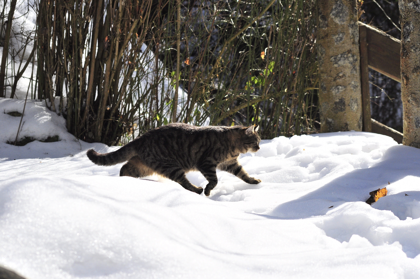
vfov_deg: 11.7
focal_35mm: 117
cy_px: 140
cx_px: 210
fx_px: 1363
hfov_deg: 17.5
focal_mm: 78
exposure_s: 1/4000
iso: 400
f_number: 5.6
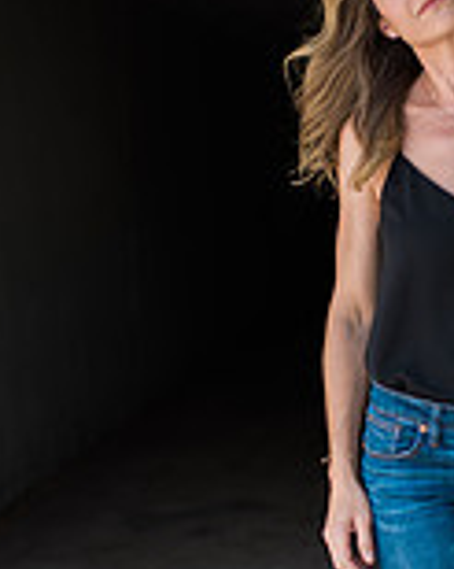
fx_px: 1614
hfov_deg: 15.9
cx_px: 347
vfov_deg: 19.9
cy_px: 373
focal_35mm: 96
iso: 100
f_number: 1.4
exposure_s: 1/800
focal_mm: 35
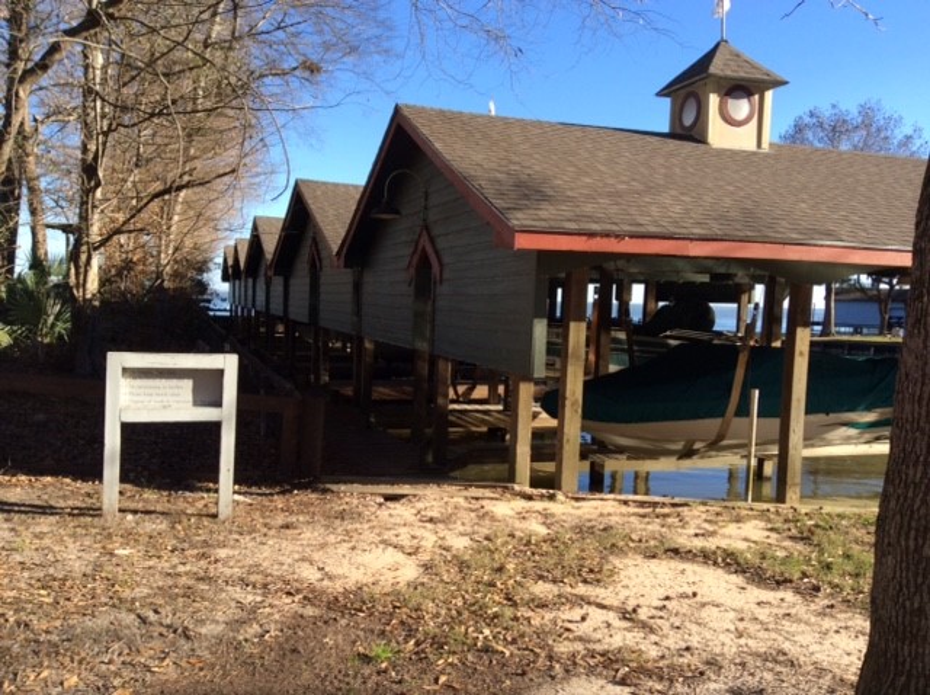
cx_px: 465
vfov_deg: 44.1
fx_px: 858
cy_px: 348
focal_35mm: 32
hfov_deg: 56.9
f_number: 2.4
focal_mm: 3.3
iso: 32
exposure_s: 1/602
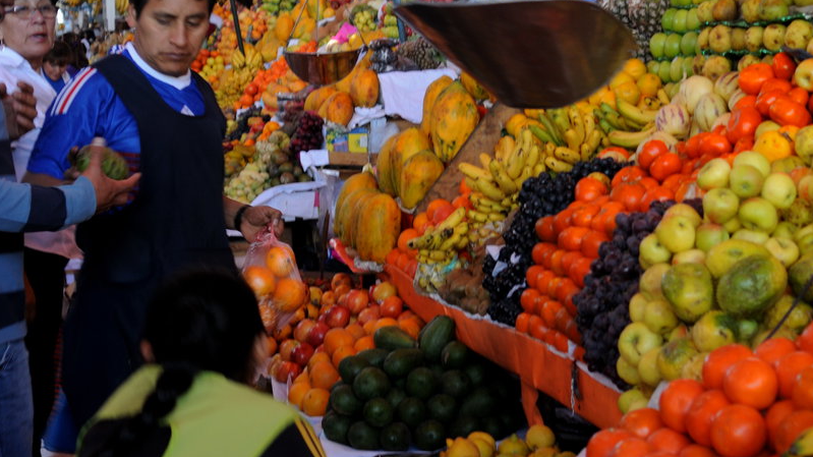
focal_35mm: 66
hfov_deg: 31.8
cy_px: 140
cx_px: 474
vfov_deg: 18.2
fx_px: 1422
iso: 220
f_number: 3.5
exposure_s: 1/30
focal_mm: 28
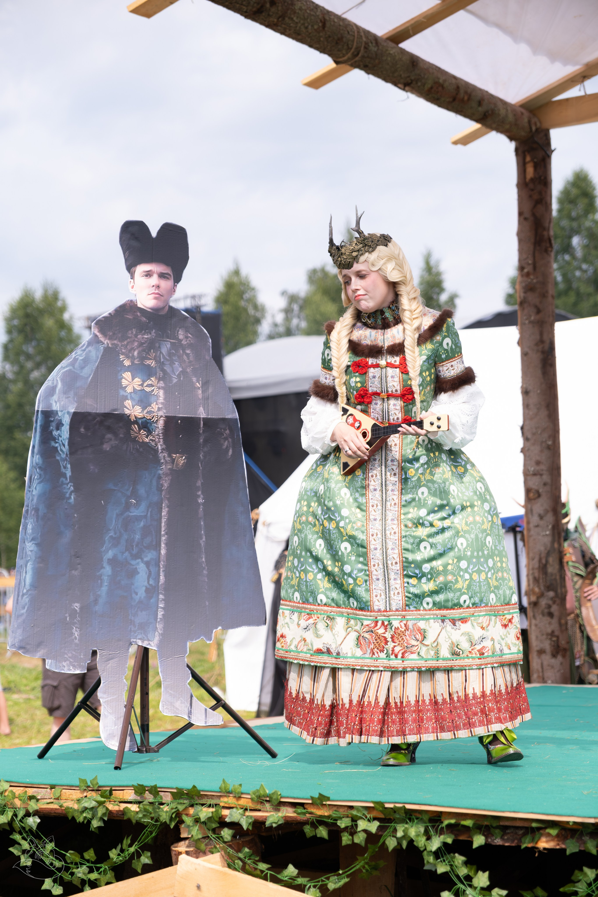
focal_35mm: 83
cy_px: 448
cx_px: 299
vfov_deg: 24.5
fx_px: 2068
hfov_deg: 16.5
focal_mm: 55
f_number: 3.2
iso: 160
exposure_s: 1/1250
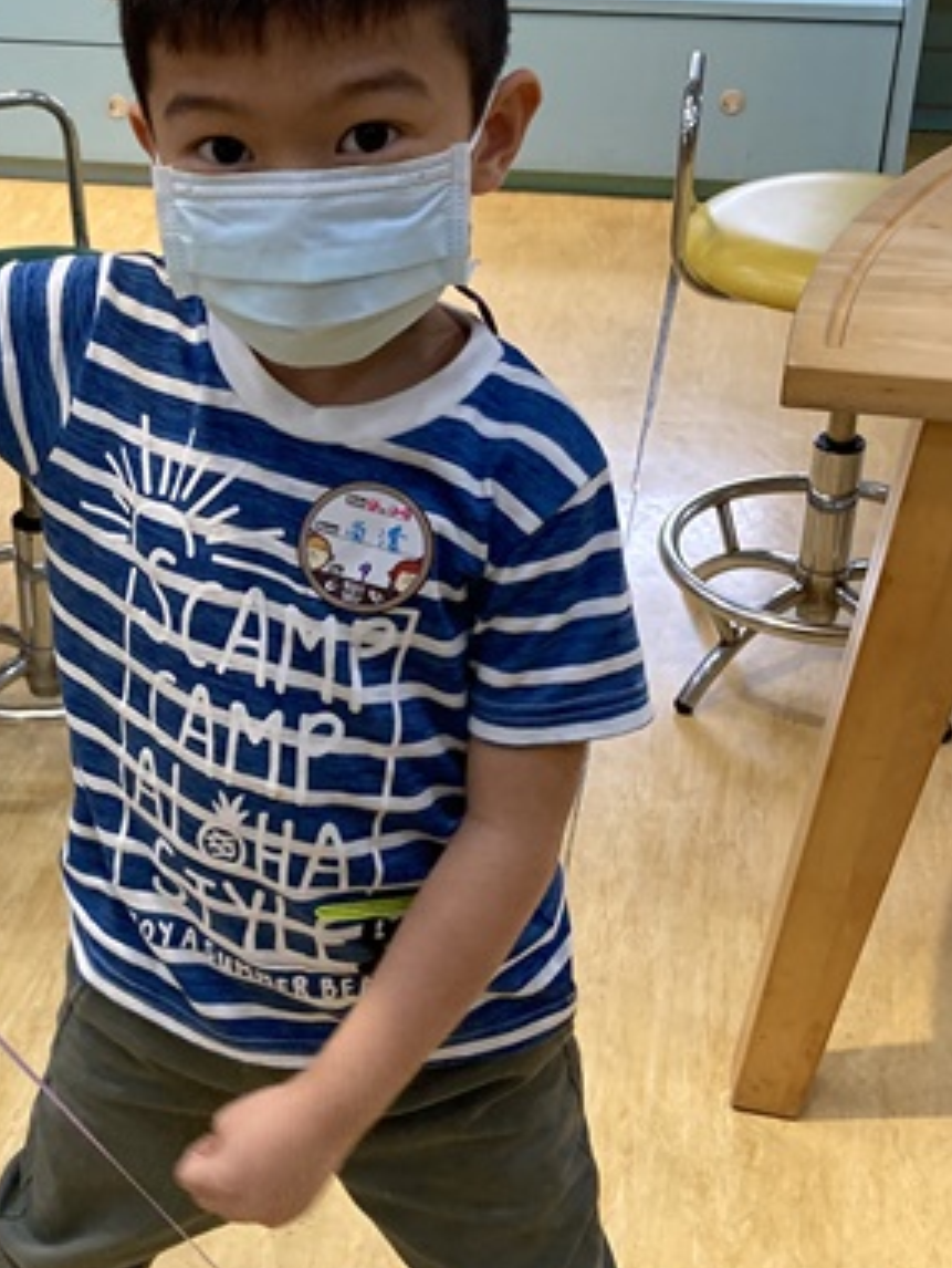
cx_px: 88
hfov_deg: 25.7
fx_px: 2015
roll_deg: +3.1
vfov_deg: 34.9
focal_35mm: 55
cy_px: 544
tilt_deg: -27.2
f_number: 1.8
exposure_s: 1/60
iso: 125
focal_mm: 3.99
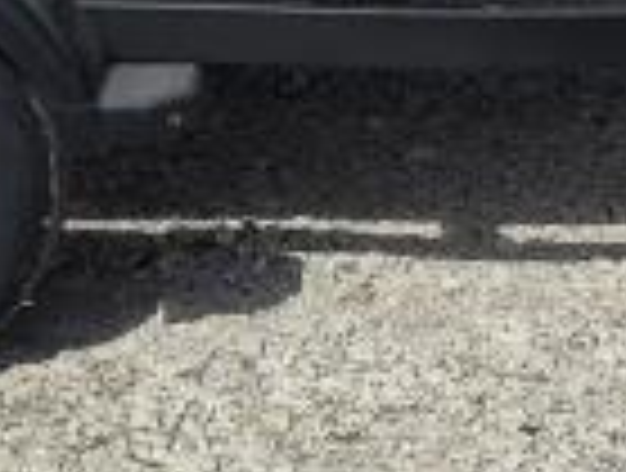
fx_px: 2393
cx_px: 374
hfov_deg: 14.9
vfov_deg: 10.8
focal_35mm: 132
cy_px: -279
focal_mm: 5.4
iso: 50
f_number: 1.8
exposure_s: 1/7696
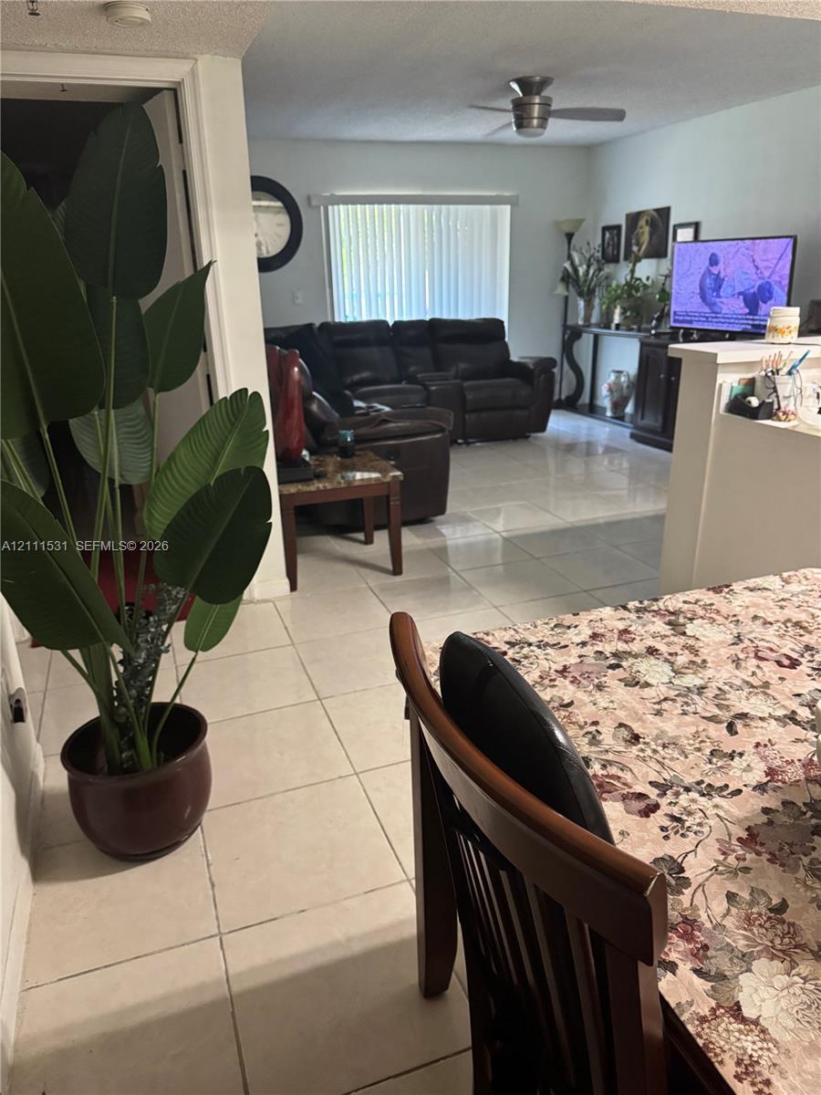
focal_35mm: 24
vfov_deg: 71.6
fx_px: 759
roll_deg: +1.8
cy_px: 548
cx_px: 410
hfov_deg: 56.8
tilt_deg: -20.3
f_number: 1.78
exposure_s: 1/60
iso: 640
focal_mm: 6.76
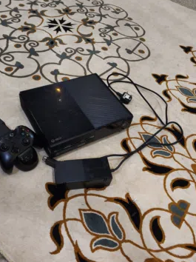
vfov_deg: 67.2
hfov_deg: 52.9
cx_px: 88
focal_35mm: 26
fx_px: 197
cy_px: 120
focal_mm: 4.09
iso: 877
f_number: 1.6
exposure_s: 1/33.3
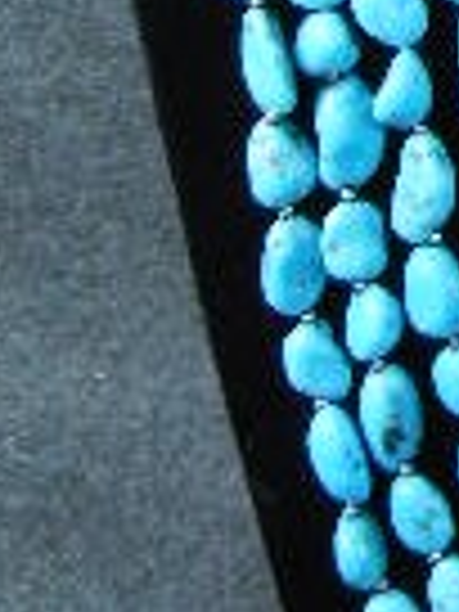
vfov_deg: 12.9
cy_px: -414
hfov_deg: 10.1
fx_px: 2493
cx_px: 765
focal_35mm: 141
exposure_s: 1/30
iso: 800
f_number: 3.5
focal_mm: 5.4
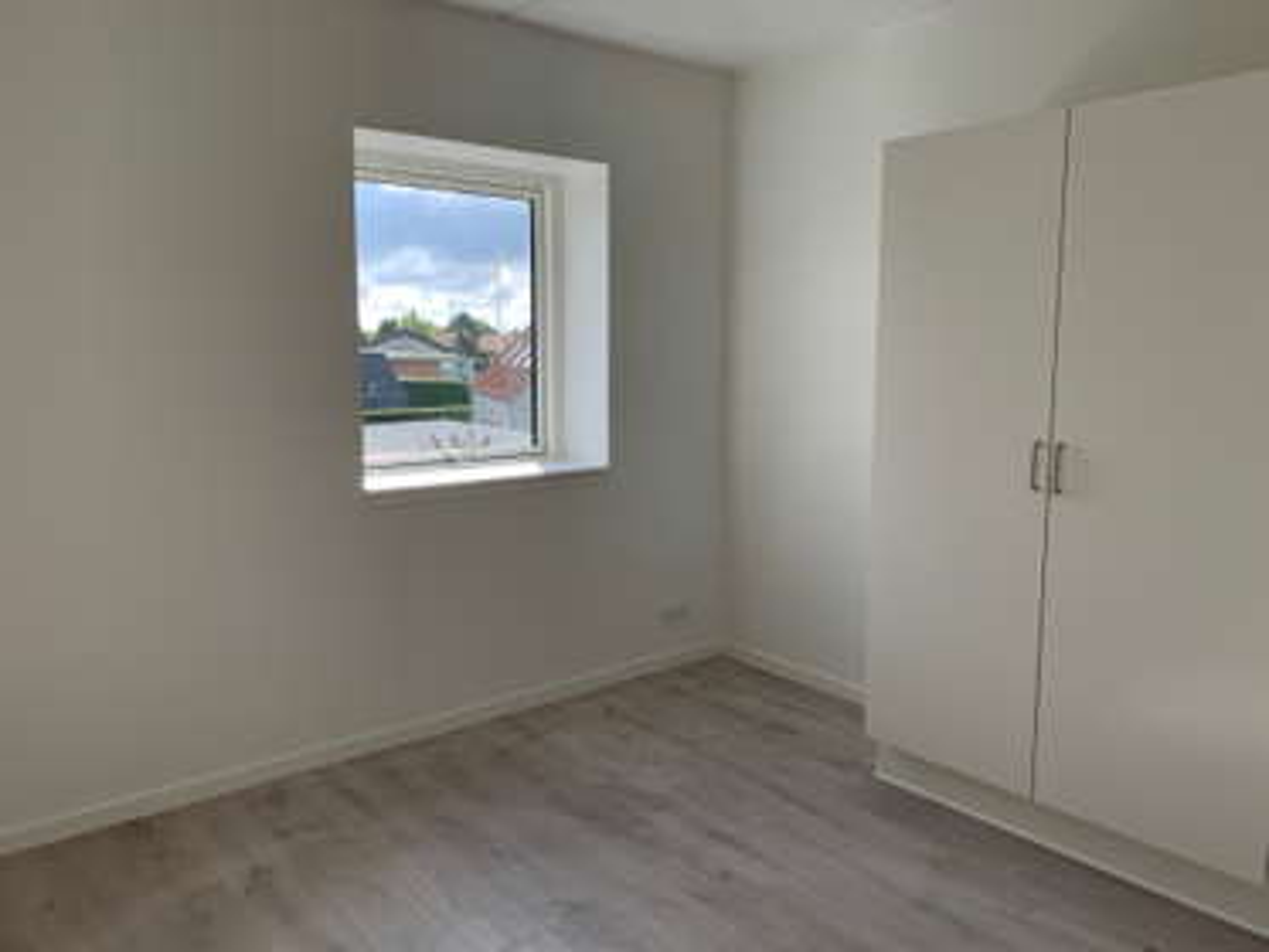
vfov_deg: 53.1
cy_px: 476
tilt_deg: -6.4
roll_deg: +0.0
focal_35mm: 26
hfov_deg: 67.3
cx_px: 634
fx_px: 953
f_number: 1.8
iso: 25
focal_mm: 4.25
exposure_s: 1/529
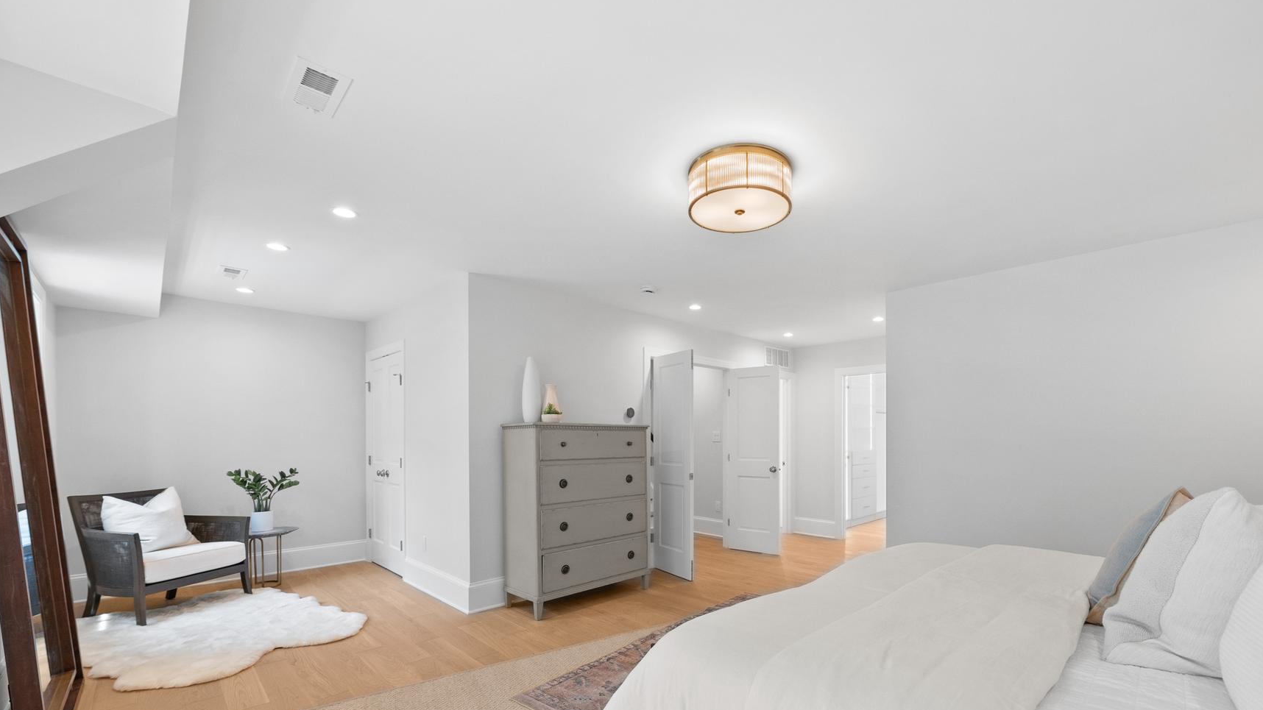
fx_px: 502
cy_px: 446
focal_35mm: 15
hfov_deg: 102.6
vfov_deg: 69.3
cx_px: 699
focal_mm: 12
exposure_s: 1/40
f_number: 4
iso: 800
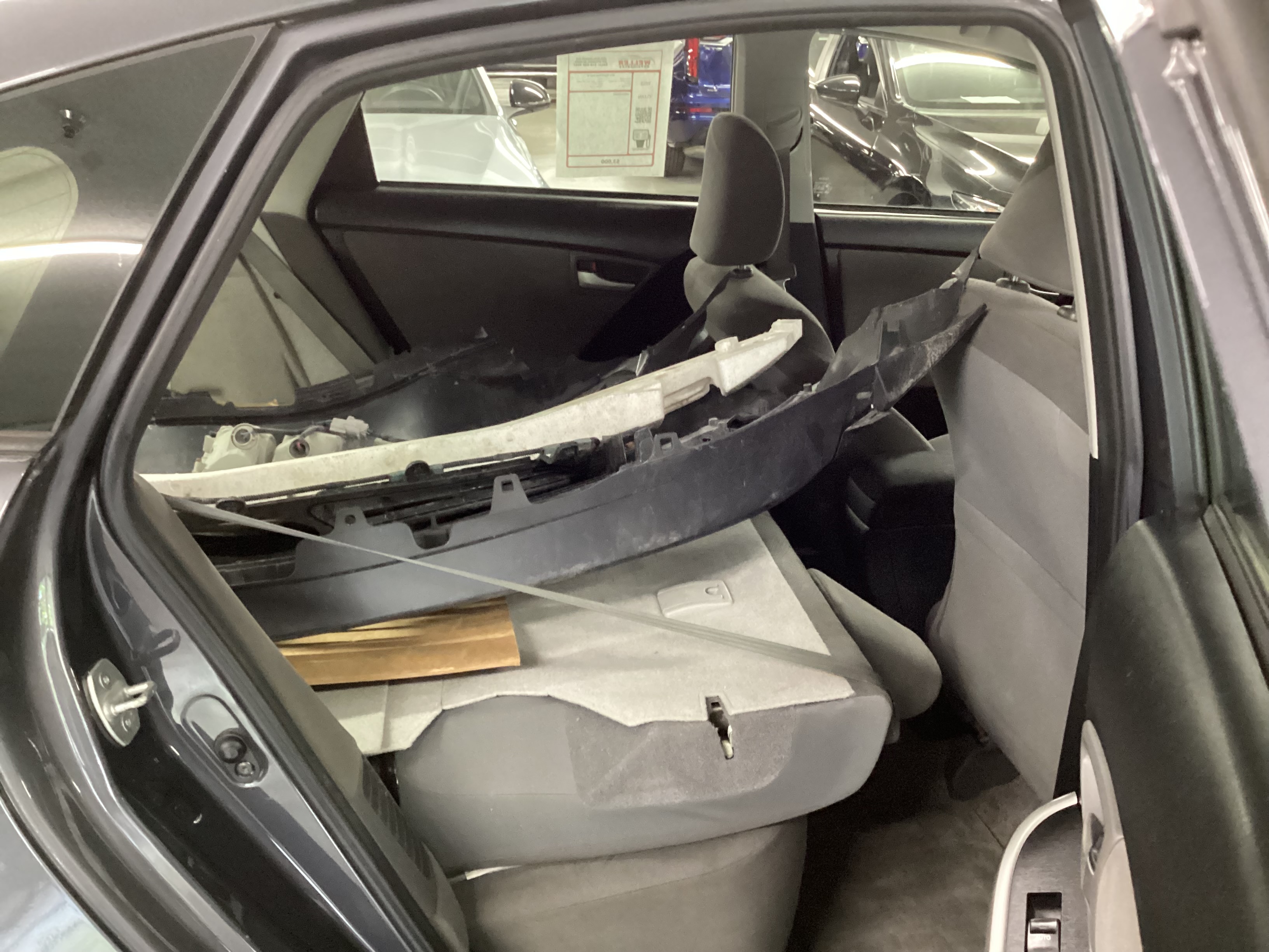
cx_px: 634
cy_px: 476
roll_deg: -0.4
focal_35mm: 31
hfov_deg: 58.4
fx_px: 1136
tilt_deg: -24.4
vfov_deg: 45.4
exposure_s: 1/20
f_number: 2.4
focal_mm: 3.3
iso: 640
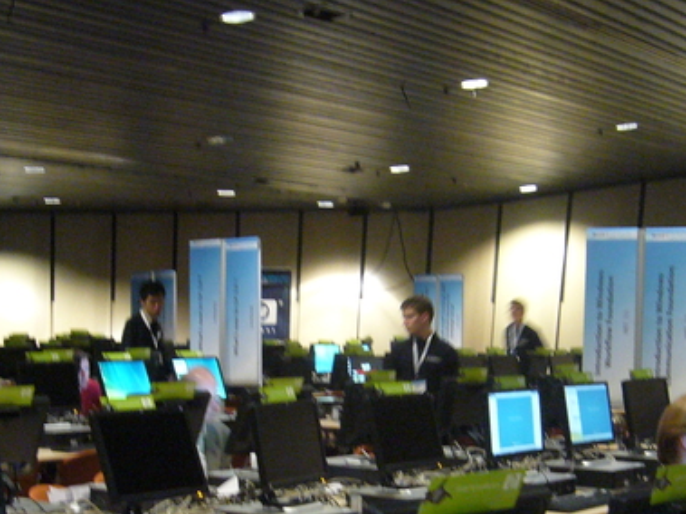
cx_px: 277
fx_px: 1407
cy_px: 367
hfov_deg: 27.4
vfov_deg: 20.6
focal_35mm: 71
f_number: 2.8
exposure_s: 1/8
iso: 200
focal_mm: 5.8
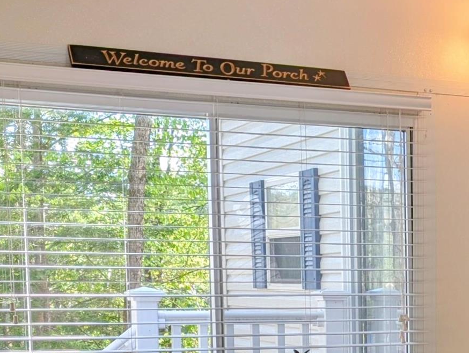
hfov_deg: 22.3
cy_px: 424
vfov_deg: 16.8
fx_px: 1140
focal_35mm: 84
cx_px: 483
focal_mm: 6.9
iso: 23
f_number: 1.68
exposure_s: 1/120
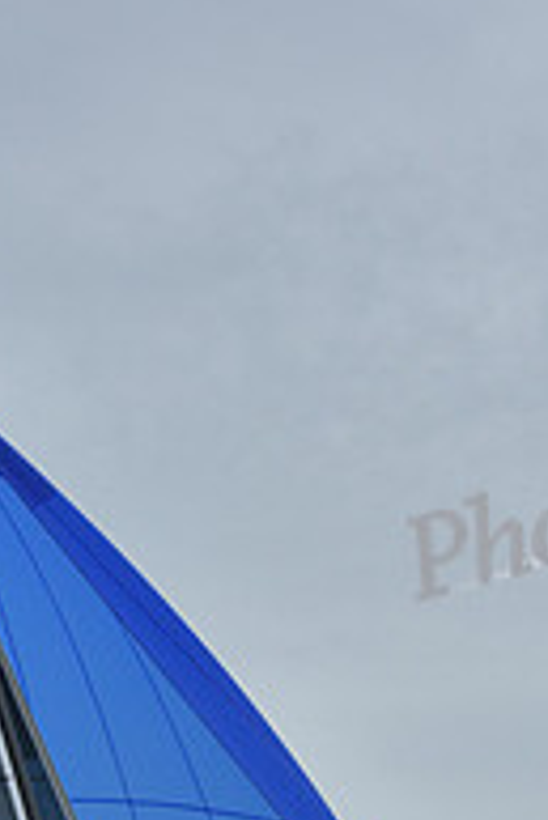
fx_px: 5903
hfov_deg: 5.3
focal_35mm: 259
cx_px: 189
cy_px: 1164
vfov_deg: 7.8
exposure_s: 1/1000
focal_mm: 86
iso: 320
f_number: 7.1
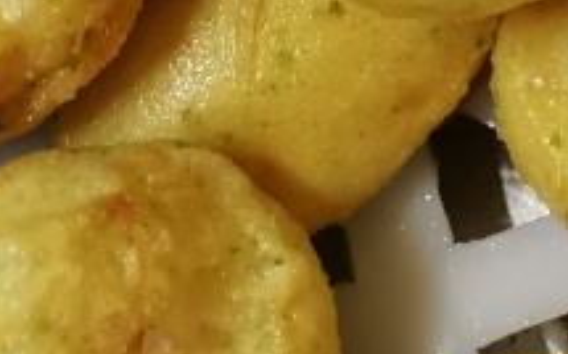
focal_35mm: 142
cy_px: -664
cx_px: 951
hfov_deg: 13.5
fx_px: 2196
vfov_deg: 8.0
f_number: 1.8
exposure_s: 1/100
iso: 640
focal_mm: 5.58
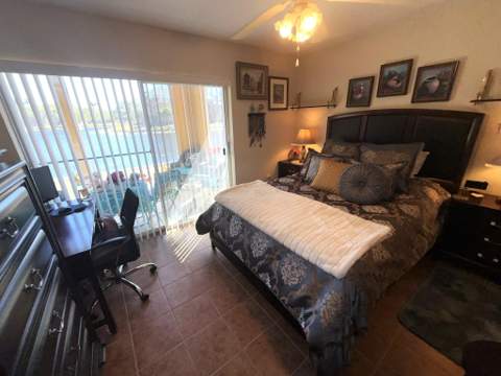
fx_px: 203
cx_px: 250
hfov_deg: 102.1
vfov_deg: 85.7
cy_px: 188
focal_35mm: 14
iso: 25
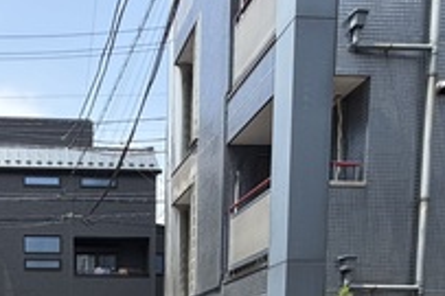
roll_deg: +0.8
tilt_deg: -3.4
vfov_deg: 24.0
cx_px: 59
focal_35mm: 46
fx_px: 568
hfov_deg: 40.1
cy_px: 425
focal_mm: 2.22
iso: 40
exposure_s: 1/679
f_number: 2.2
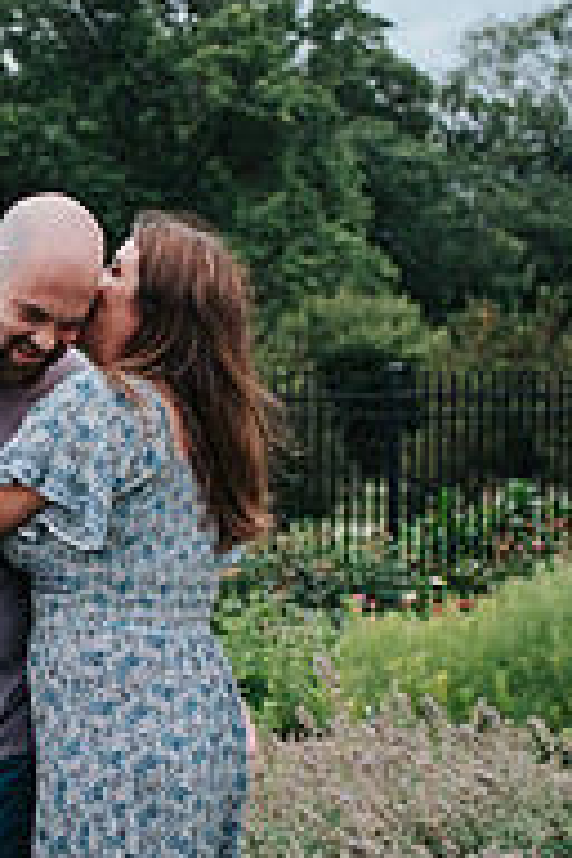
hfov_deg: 16.3
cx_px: 9
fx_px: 1954
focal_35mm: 82
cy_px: 626
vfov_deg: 24.5
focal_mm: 35
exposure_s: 1/640
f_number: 2.8
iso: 1000
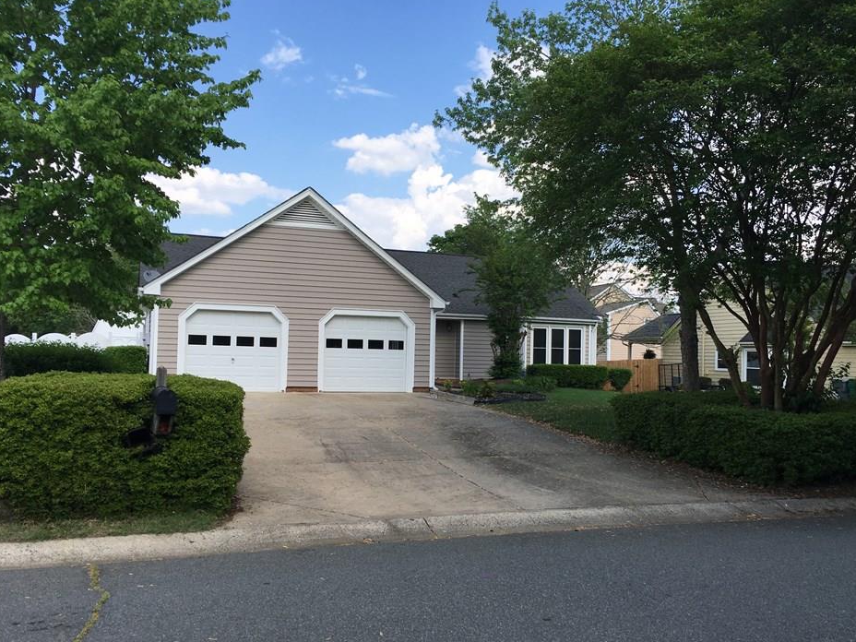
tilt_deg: +2.2
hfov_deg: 56.7
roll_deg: -0.6
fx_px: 791
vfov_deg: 44.2
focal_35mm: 32
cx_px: 467
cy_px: 332
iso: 25
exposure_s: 1/999
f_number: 2.2
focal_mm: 4.15
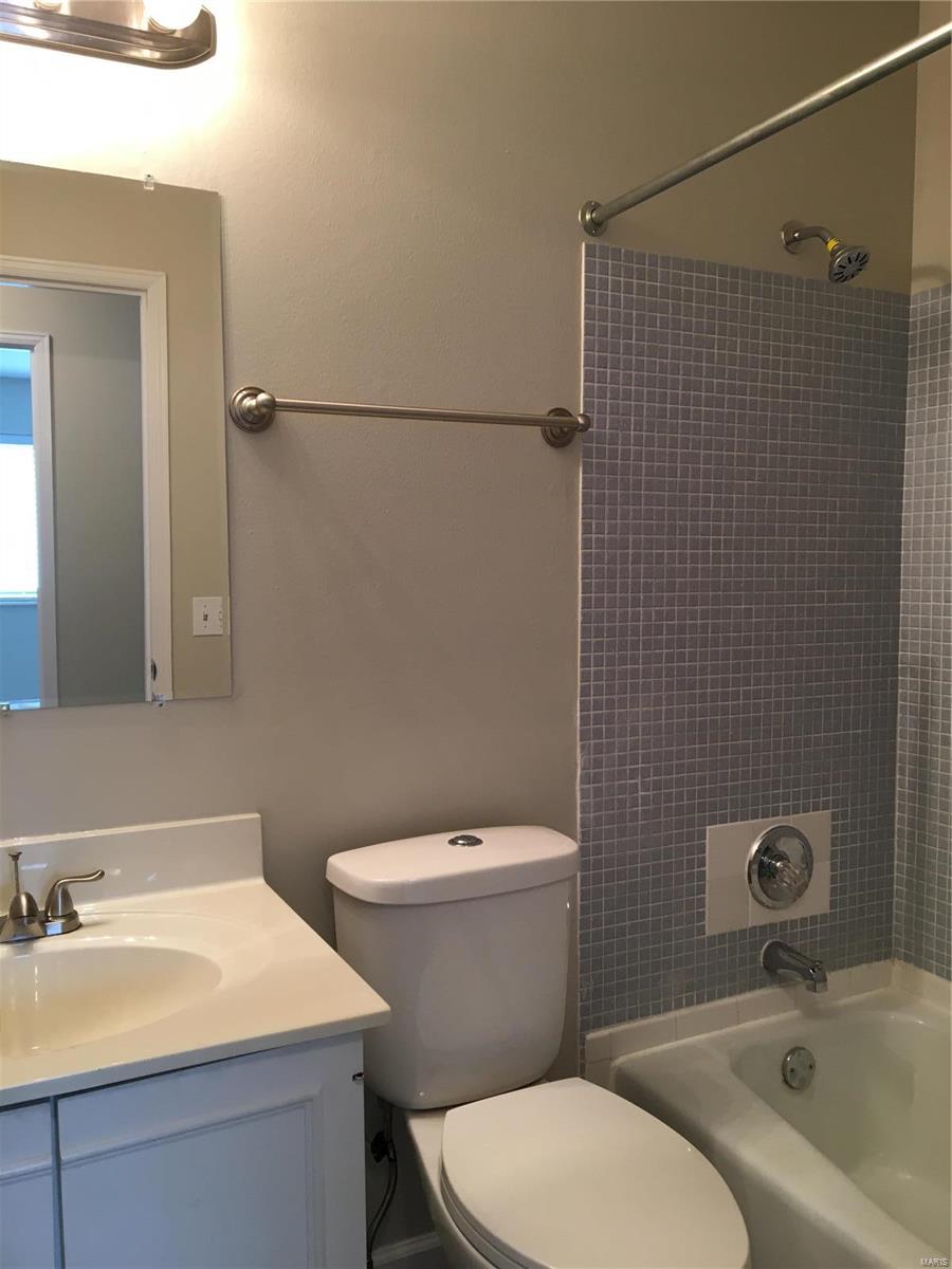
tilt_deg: -5.7
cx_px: 476
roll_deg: -1.0
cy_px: 634
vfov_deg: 61.7
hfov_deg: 48.2
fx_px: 1063
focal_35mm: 29
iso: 50
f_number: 2.2
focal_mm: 4.15
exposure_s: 1/30
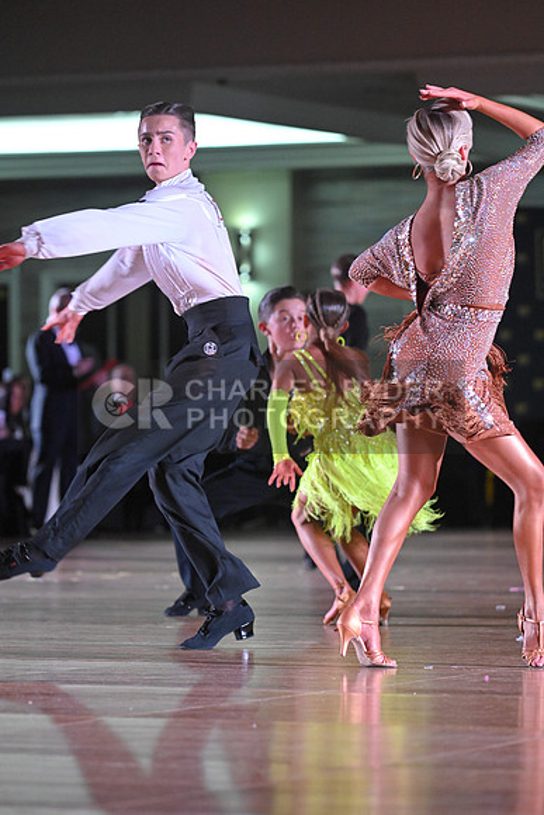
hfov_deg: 7.4
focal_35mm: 185
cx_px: 272
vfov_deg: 11.1
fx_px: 4191
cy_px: 408
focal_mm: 185
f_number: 5
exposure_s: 1/400
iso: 5000
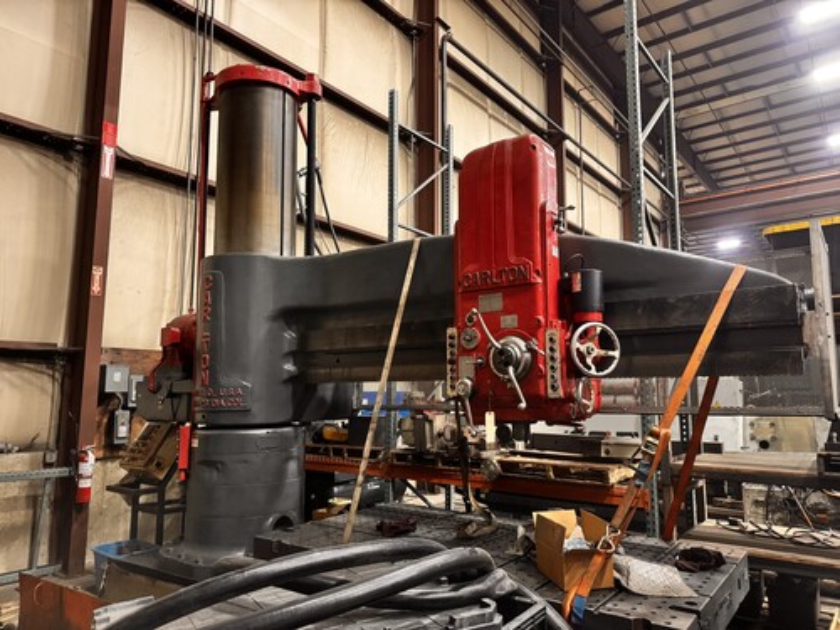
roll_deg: -0.2
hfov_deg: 71.6
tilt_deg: +7.8
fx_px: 582
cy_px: 315
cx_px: 420
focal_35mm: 24
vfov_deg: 56.8
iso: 640
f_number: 1.78
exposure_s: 1/40
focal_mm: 6.76
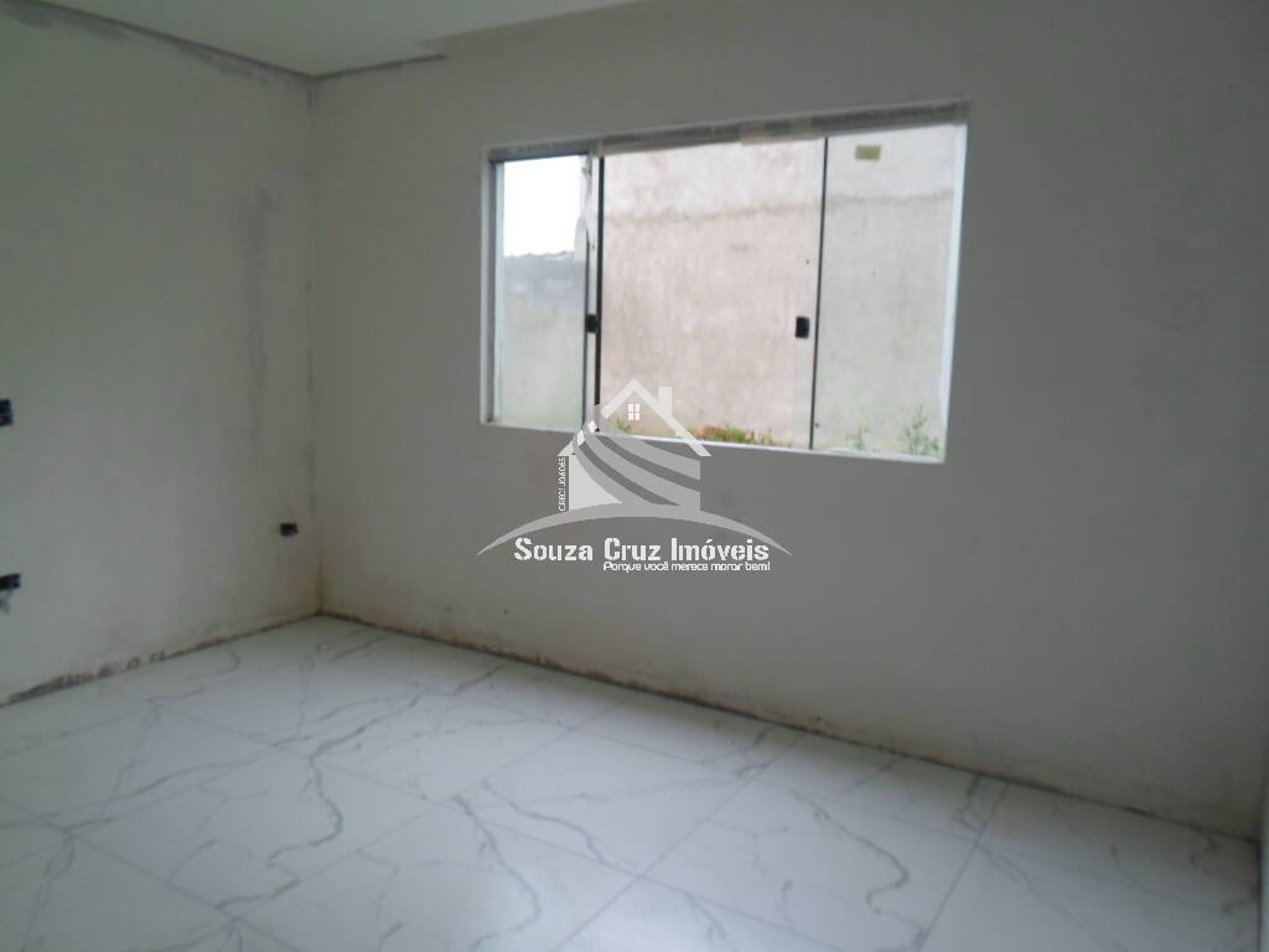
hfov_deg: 69.4
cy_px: 476
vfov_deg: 54.9
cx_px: 634
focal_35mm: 25
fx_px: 916
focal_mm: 4.5
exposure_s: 1/45
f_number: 2.5
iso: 80
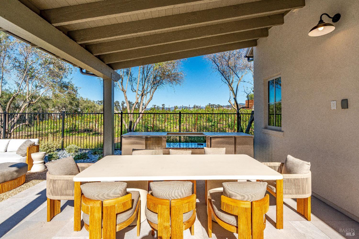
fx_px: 160
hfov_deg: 96.7
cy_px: 120
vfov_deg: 73.7
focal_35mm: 16
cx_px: 180
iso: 400
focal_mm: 16
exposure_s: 1/500
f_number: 11
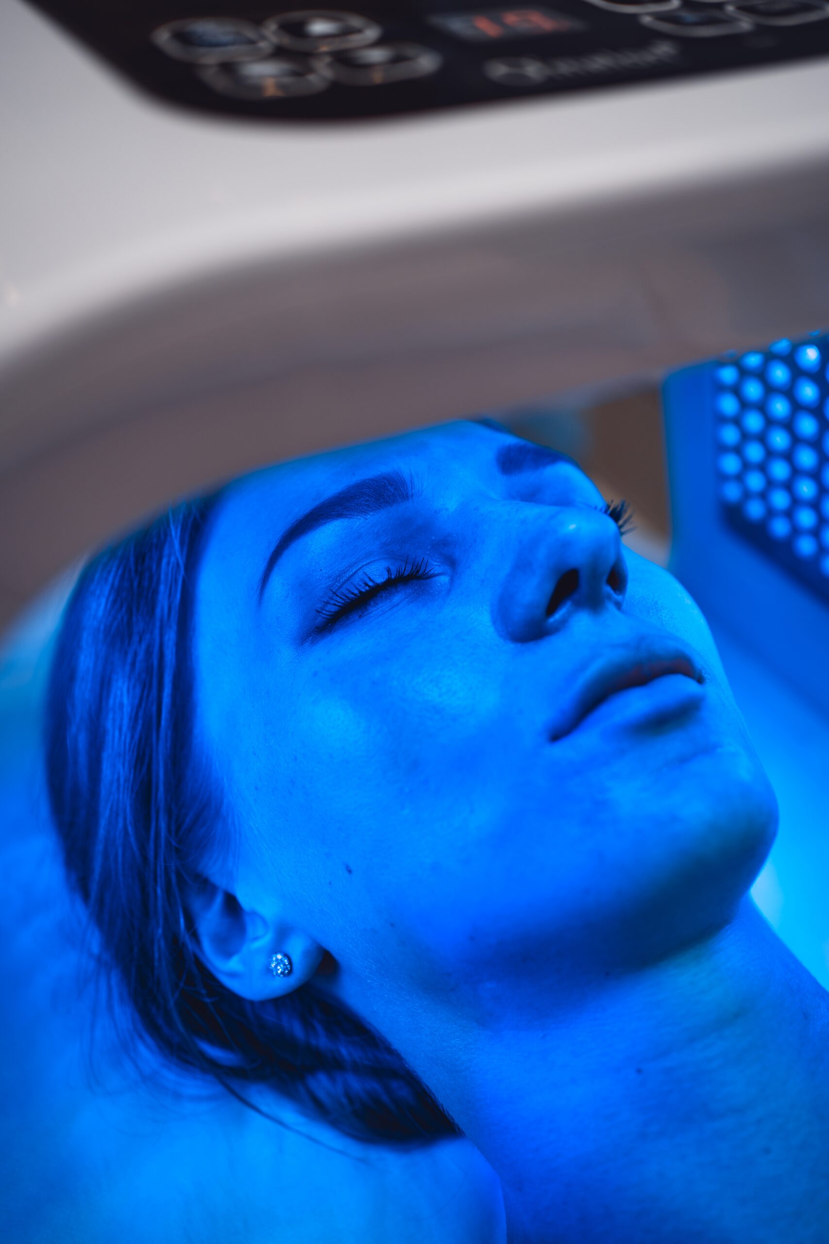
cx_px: 414
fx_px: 1209
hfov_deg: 37.9
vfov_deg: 54.4
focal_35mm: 35
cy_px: 622
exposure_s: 1/250
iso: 250
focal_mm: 35
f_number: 2.8
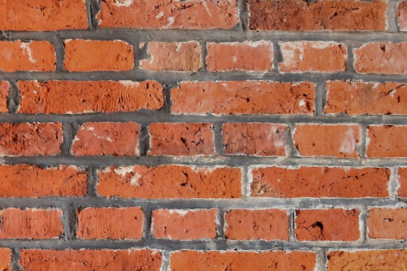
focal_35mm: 141
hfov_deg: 12.9
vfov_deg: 9.6
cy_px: 283
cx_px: -362
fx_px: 1597
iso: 500
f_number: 4
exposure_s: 1/60
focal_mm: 21
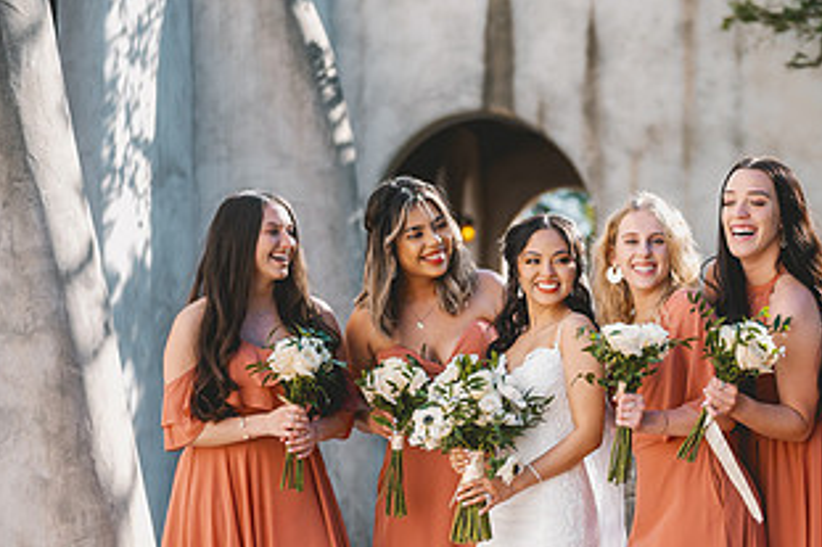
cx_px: 570
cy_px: 440
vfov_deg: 14.5
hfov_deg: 21.6
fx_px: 2145
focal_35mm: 94
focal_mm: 50
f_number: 1.8
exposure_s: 1/2500
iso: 80
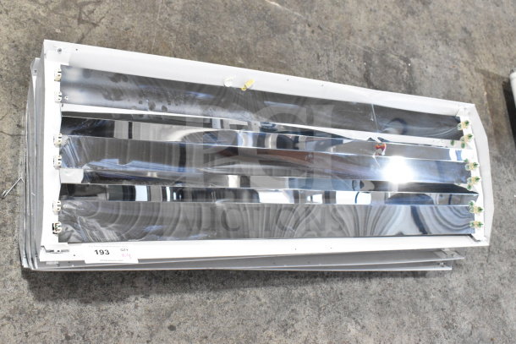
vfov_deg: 33.0
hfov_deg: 47.9
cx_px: 258
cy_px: 172
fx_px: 581
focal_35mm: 40
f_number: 9
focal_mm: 27
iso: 6400
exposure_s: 1/320
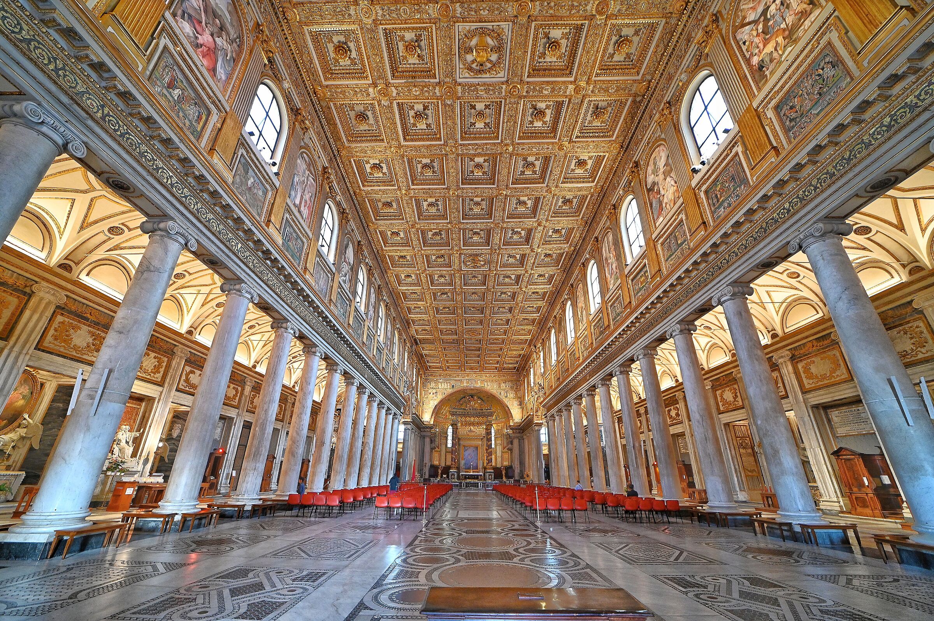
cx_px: 467
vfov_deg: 81.1
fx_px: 363
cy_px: 310
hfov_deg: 104.3
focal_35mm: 14
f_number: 3.2
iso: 2800
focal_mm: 14
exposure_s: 1/30
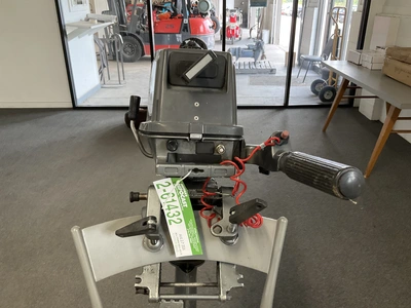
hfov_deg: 61.7
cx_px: 206
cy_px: 154
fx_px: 344
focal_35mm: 29
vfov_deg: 48.2
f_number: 1.8
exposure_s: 1/60
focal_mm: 3
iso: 160
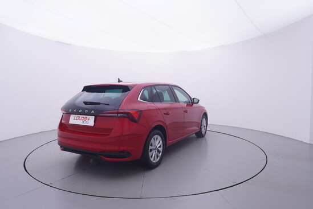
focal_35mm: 22
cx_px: 156
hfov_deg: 77.3
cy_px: 104
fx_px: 196
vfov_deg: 56.2
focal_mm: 15
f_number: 5
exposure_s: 1/80
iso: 200
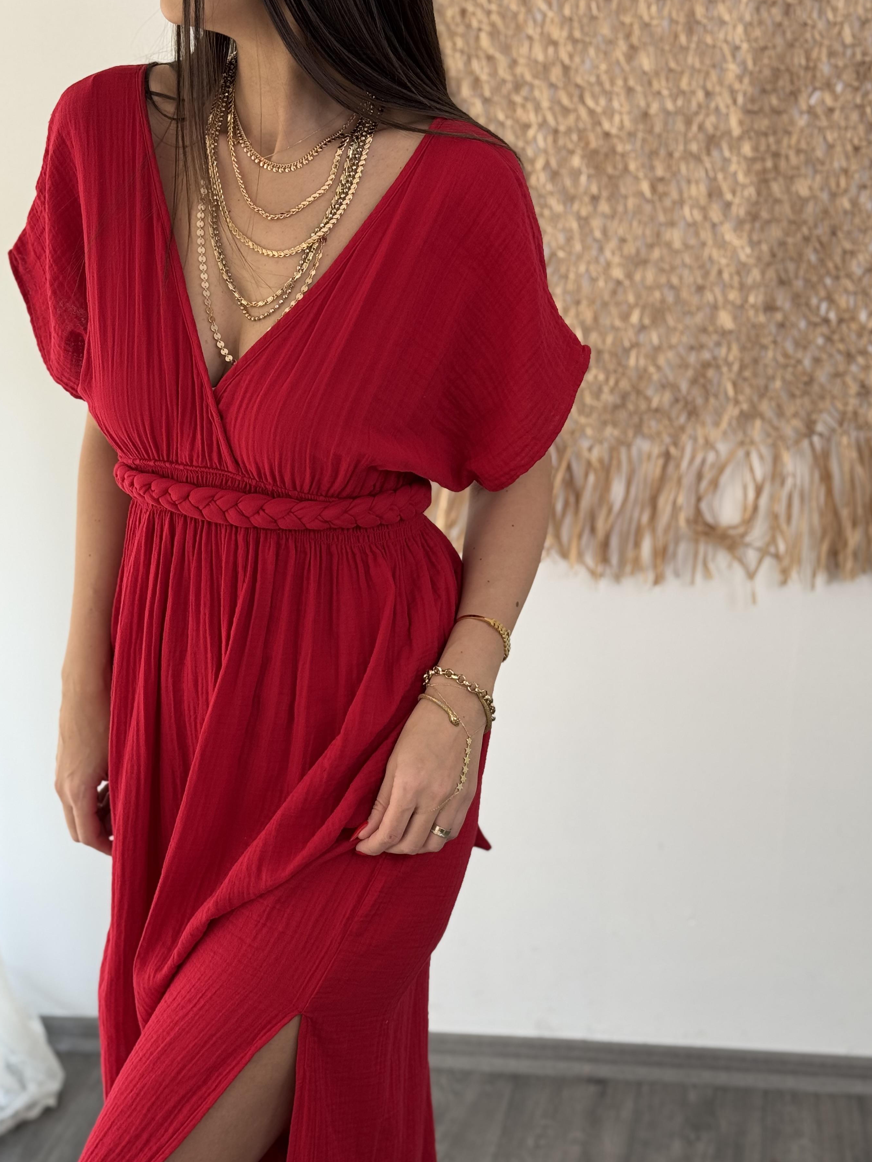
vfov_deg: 35.5
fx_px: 1814
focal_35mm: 54
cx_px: 452
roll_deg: +1.9
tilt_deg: -15.7
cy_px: 597
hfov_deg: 27.0
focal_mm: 6.76
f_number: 1.78
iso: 50
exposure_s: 1/121
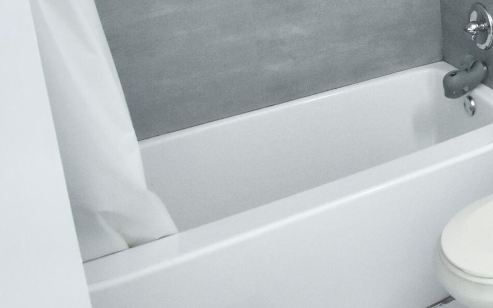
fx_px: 645
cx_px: 569
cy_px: -38
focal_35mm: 48
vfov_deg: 24.8
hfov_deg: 34.7
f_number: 4.5
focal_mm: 10
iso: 2000
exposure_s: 1/125
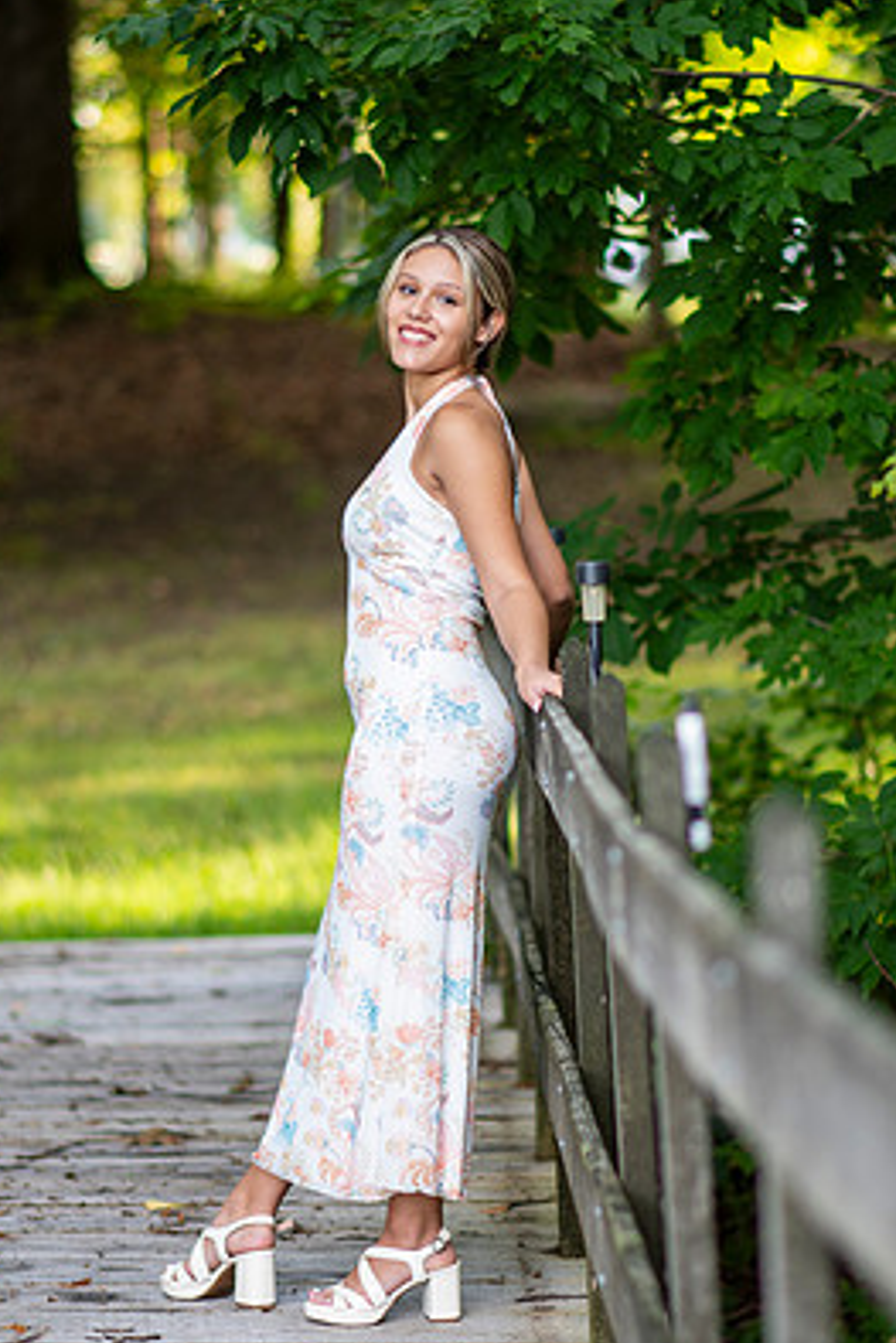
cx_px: 433
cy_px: 746
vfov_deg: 14.1
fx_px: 5408
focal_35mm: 145
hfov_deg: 9.5
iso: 100
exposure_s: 1/125
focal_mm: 85
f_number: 1.8
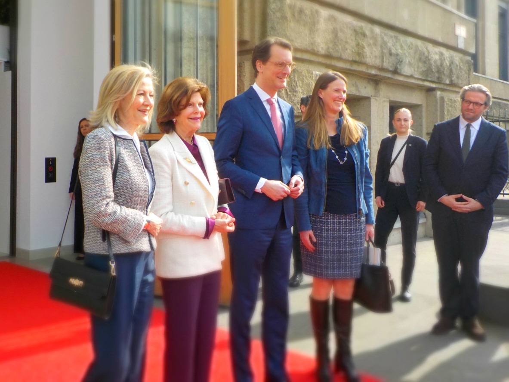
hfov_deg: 60.0
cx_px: 254
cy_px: 191
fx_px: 441
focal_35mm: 30
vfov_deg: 46.8
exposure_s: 1/500
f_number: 3.3
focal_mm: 4.1
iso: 125
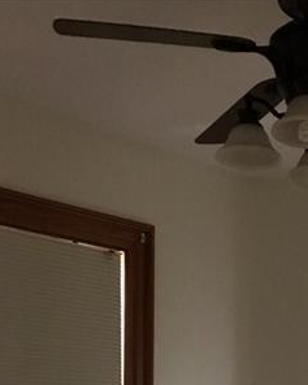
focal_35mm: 71
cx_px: 361
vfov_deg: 23.7
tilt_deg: -2.9
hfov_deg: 20.3
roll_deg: -0.2
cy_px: 494
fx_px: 809
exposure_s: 1/6
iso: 100
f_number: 1.8
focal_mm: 3.99
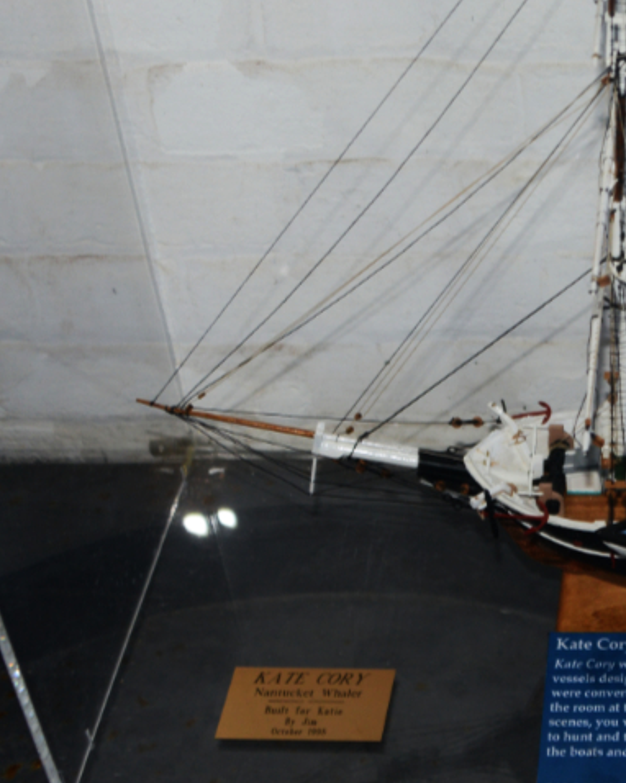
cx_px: 811
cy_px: 252
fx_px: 1275
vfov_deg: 33.8
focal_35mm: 55
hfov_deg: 24.2
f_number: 3.5
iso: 400
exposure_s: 1/250
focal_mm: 28
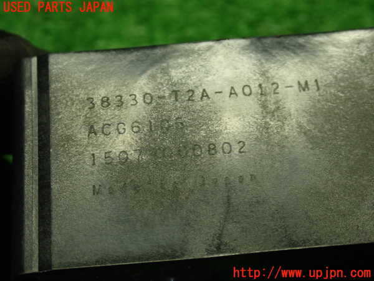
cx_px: 187
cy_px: 140
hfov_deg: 25.3
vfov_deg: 19.1
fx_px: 832
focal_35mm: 77
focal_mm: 13.65
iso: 500
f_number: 4.1
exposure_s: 1/80
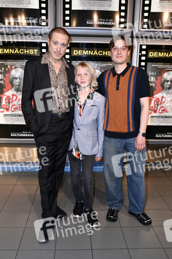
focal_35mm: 32
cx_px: 86
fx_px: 230
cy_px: 130
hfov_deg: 41.0
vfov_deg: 58.8
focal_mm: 32
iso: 4000
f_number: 5.6
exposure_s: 1/250
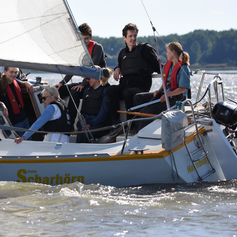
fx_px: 2231
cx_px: 76
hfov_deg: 6.1
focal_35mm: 288
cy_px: 118
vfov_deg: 6.1
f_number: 5
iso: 400
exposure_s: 1/2500
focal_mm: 150
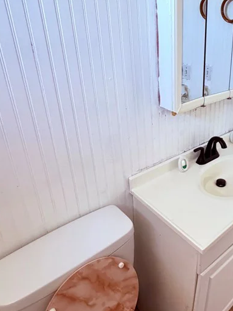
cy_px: 121
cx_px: 217
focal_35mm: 28
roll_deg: -3.5
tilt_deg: -18.7
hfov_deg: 44.4
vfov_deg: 62.7
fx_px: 251
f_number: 2.2
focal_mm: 2.22
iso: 400
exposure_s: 1/60
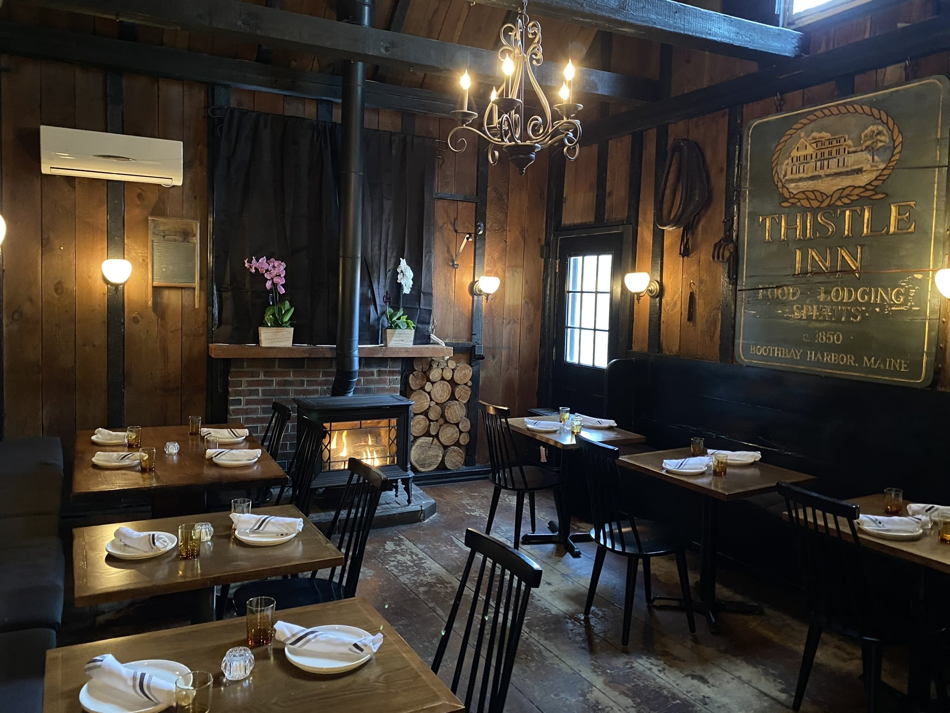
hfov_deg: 67.3
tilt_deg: -4.7
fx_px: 714
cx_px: 475
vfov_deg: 53.1
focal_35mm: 26
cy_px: 356
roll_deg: -1.8
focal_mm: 4.25
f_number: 1.8
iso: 1000
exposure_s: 1/30
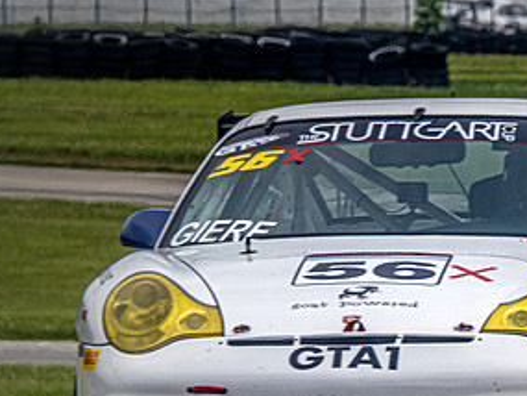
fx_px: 26090
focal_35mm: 1713
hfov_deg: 1.2
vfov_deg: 0.9
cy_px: 249
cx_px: 375
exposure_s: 1/320
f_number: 13
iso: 320
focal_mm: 420
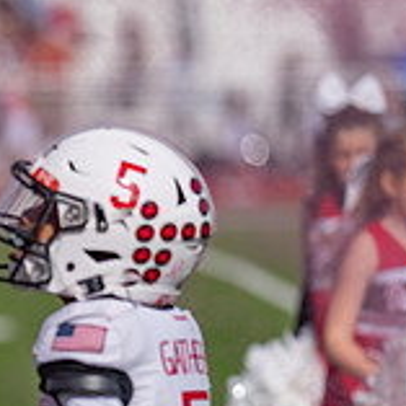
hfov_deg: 3.8
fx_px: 6038
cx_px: -171
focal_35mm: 455
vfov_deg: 3.8
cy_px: 380
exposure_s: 1/12800
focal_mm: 135
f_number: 1.8
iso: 100
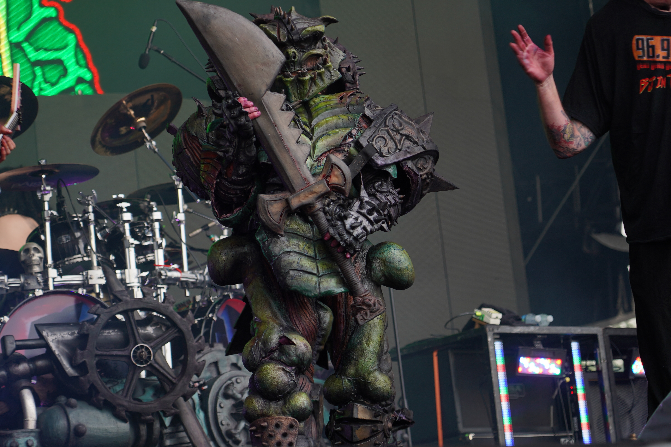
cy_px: 191
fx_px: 2442
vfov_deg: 10.5
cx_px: 333
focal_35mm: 131
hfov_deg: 15.6
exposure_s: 1/125
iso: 200
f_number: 4
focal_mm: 105
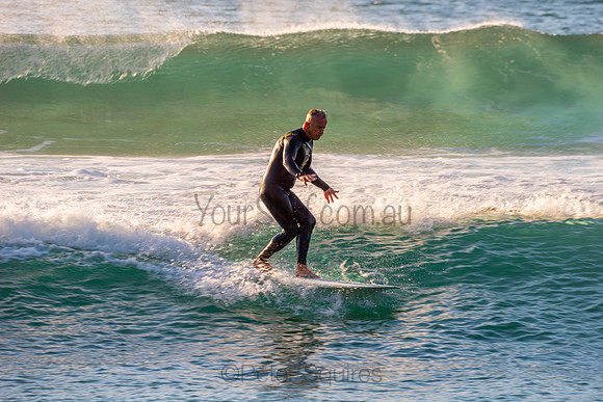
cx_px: 302
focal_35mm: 500
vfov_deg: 2.8
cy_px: 201
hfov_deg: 4.1
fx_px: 8377
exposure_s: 1/125
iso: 64
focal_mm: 500
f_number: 11
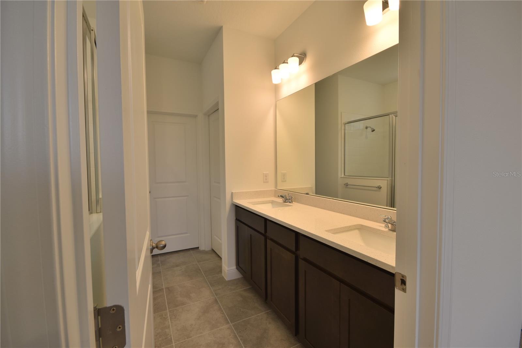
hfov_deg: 100.4
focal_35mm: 15
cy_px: 174
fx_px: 217
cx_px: 261
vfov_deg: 77.3
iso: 100
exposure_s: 1/15
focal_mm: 10
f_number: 10
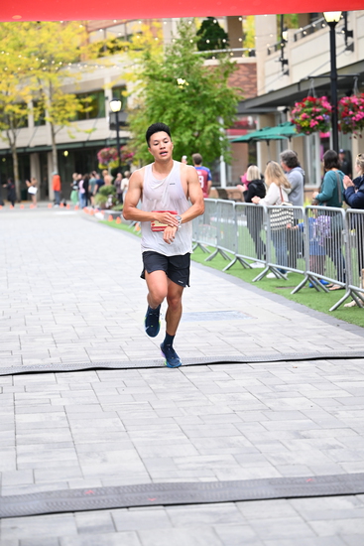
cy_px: 273
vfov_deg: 24.2
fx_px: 1273
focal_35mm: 84
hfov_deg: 16.3
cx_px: 182
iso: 1600
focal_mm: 84
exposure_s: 1/800
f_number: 2.8
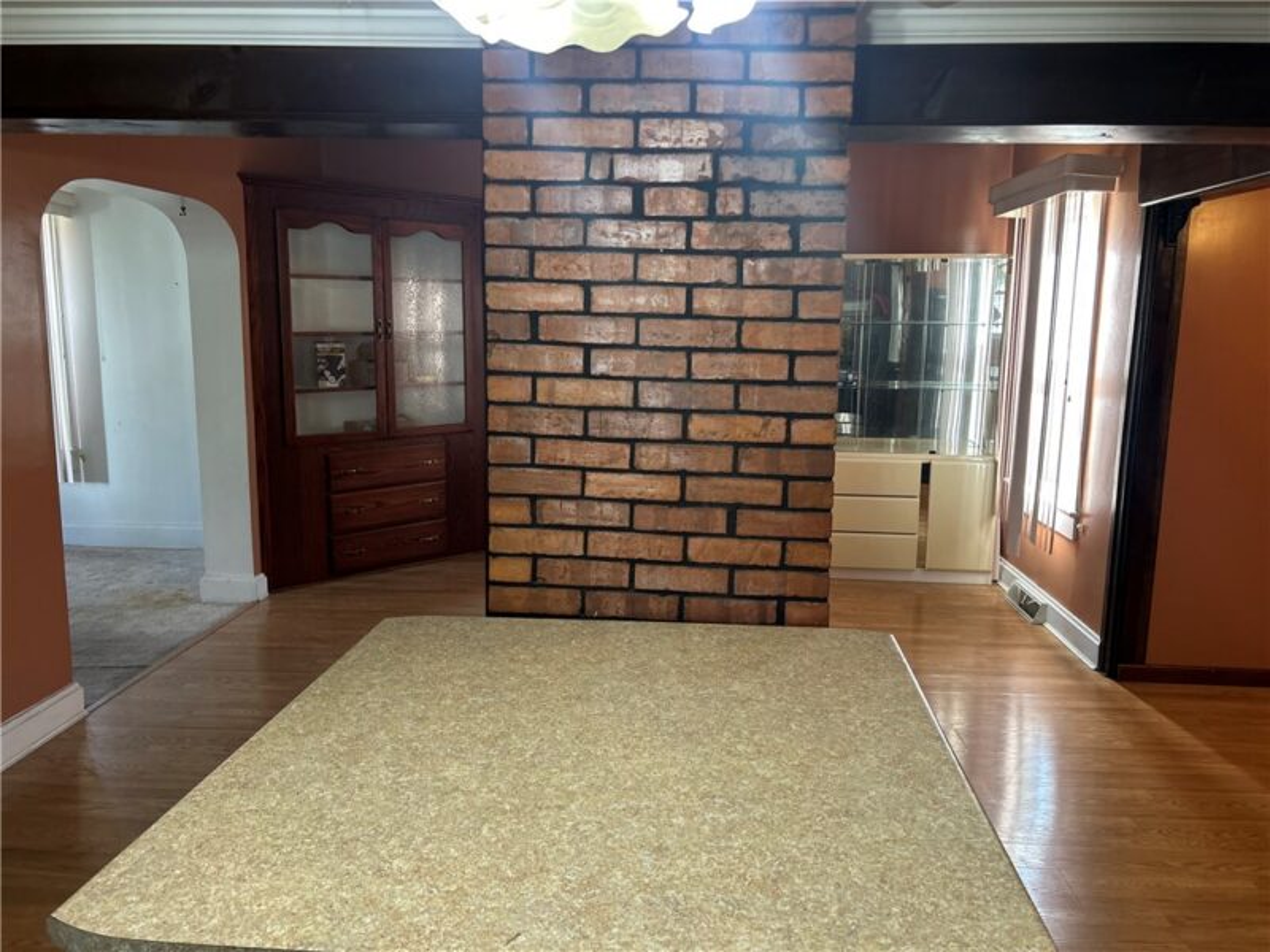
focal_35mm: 26
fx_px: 954
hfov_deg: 67.3
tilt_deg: -8.8
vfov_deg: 53.1
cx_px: 635
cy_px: 476
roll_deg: -0.5
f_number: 1.5
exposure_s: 1/60
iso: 160
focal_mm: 5.7
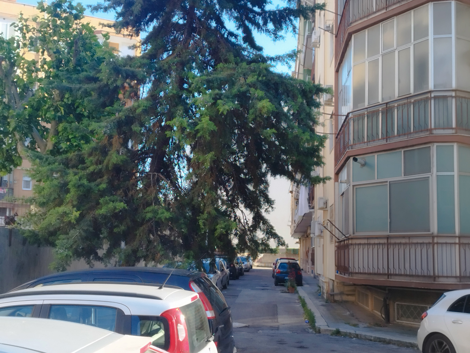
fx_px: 326
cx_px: 235
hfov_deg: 71.6
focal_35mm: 24
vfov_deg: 56.8
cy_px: 176
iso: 50
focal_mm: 5.89
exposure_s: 1/319
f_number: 1.89
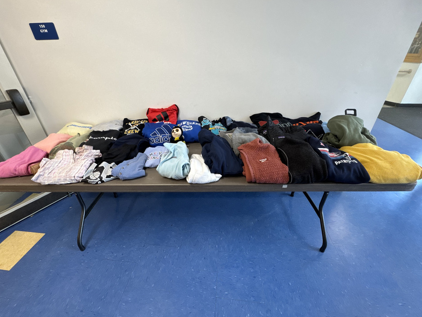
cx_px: 205
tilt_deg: -29.5
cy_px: 150
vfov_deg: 81.7
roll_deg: +1.8
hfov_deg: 98.1
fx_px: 183
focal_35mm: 15
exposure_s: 1/120
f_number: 2.2
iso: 320
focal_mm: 2.22
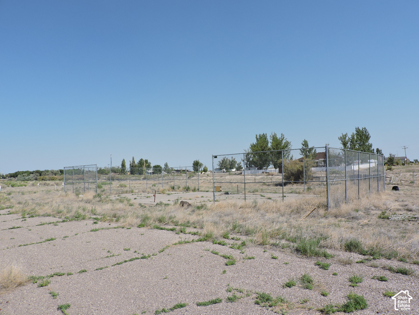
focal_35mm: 24
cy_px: 158
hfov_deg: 71.6
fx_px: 291
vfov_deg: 56.8
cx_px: 210
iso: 100
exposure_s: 1/1250
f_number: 3.7
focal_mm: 4.3
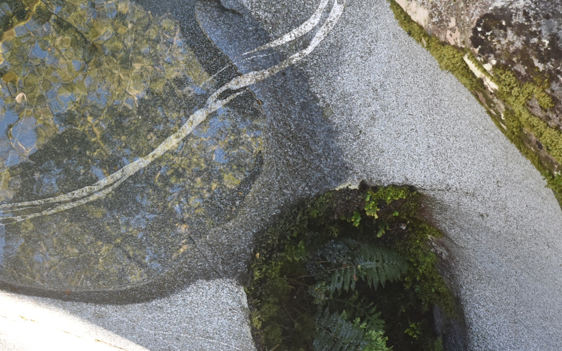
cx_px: -8
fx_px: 2098
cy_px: -12
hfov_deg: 15.0
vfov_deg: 9.5
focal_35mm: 137
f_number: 5.6
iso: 640
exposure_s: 1/60
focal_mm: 44
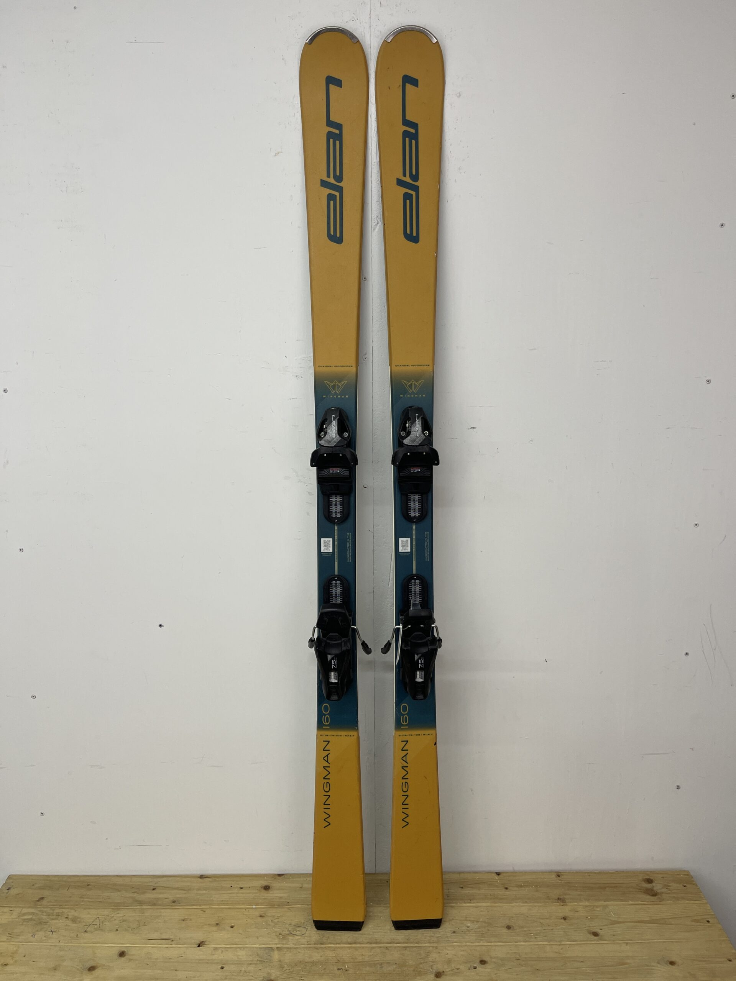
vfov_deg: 69.4
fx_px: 709
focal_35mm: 25
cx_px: 368
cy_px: 490
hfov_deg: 54.9
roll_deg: +0.1
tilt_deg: -9.7
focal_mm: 5.1
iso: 125
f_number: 1.6
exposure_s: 1/100
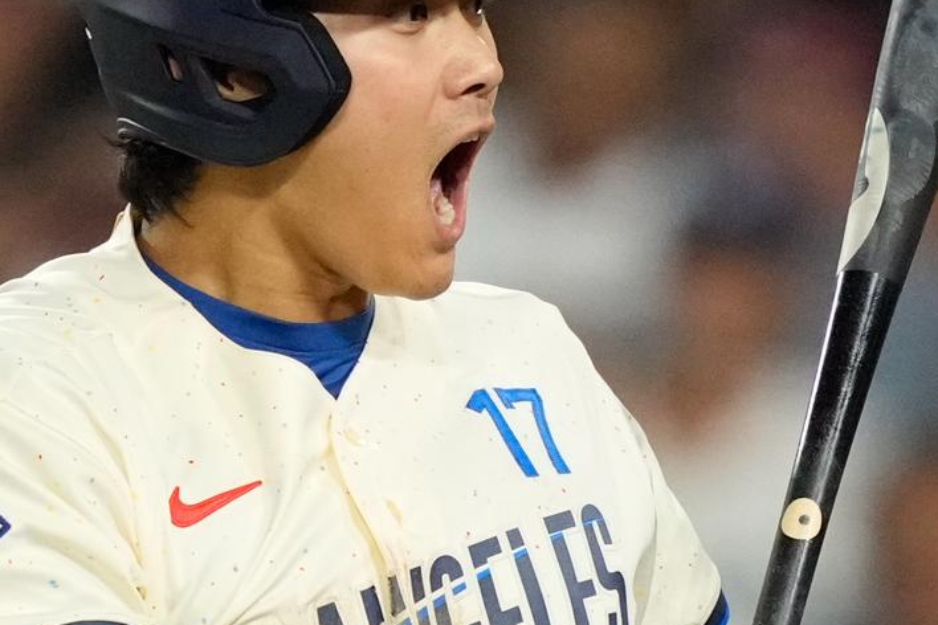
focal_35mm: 961
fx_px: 25037
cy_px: 462
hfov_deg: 2.1
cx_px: 639
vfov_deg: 1.4
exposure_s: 1/2500
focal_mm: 400
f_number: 2.8
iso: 3200
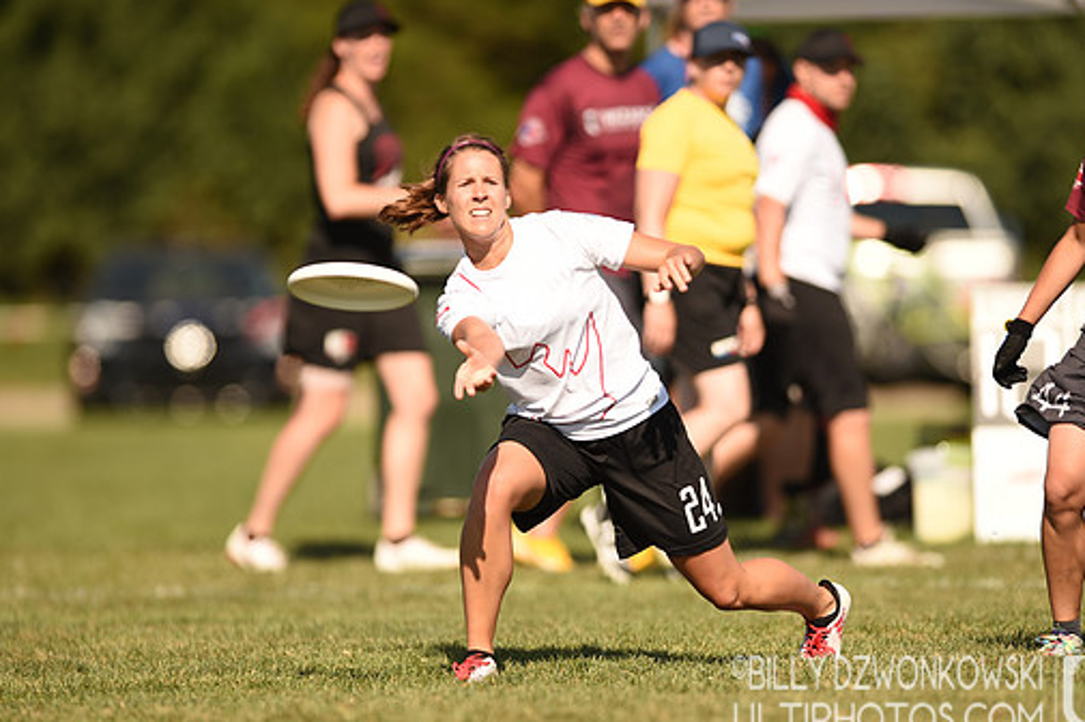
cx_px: 595
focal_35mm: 459
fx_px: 13824
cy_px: 347
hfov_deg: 4.5
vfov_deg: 3.0
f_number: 3.2
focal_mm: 400
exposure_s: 1/2000
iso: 100
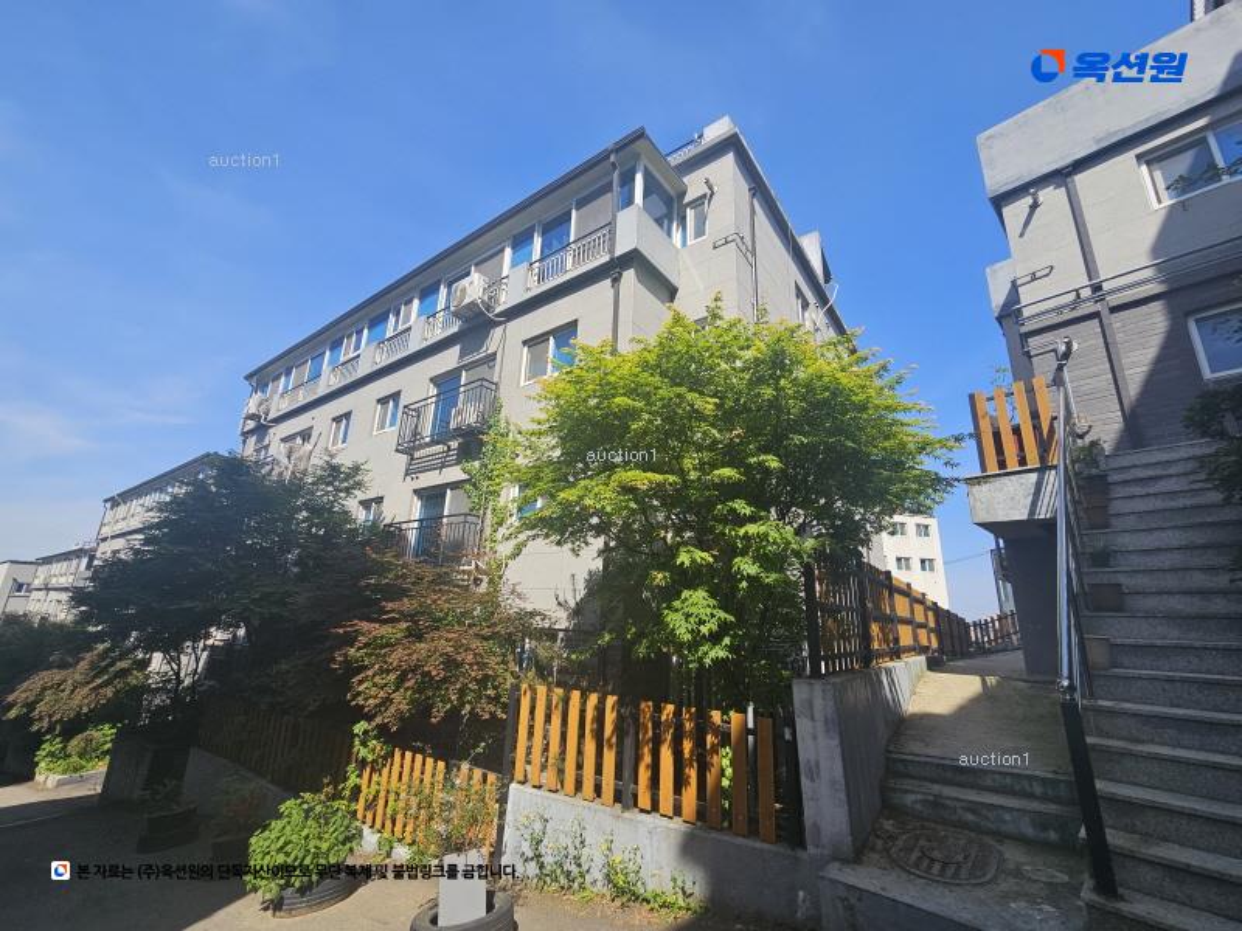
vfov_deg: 89.9
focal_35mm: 13
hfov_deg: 106.2
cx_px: 621
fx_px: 466
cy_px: 466
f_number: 2.2
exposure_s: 1/1433
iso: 50
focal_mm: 2.2
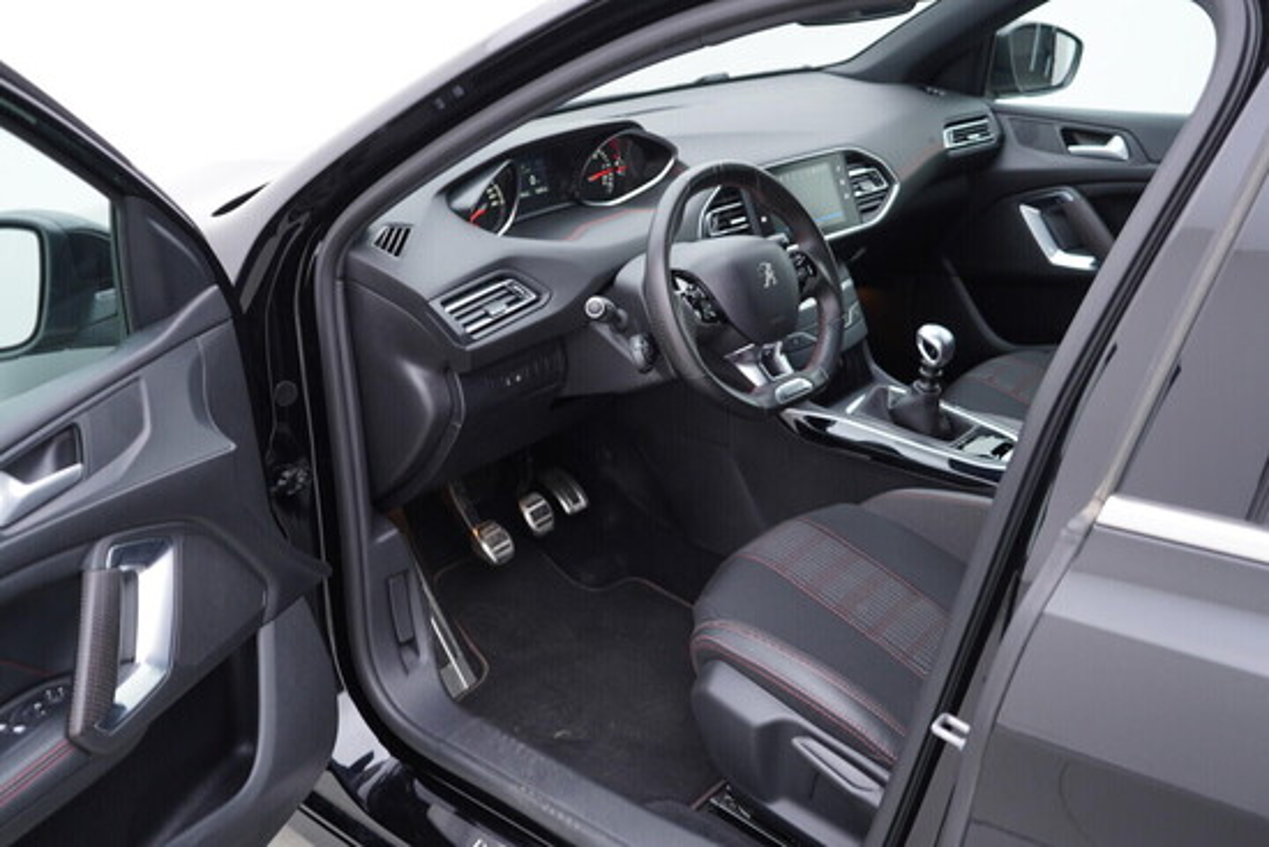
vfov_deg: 36.9
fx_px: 1269
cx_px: 634
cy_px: 424
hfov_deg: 53.1
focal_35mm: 36
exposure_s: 1/40
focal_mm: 24
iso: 125
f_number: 2.8
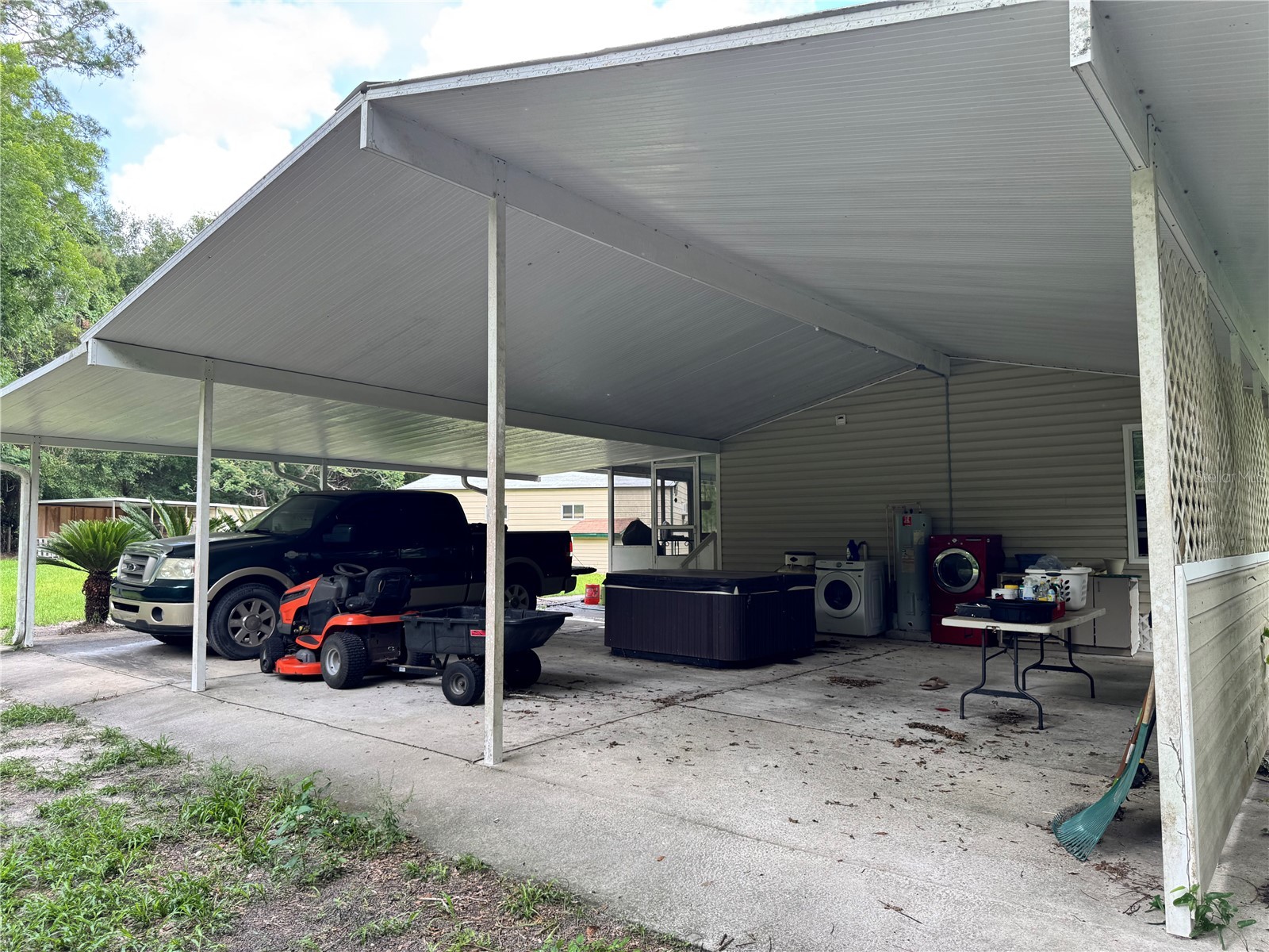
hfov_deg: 71.6
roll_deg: +0.4
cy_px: 476
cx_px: 634
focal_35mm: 24
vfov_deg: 56.8
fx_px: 880
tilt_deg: +4.8
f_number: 1.78
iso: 64
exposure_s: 1/183
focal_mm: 6.76
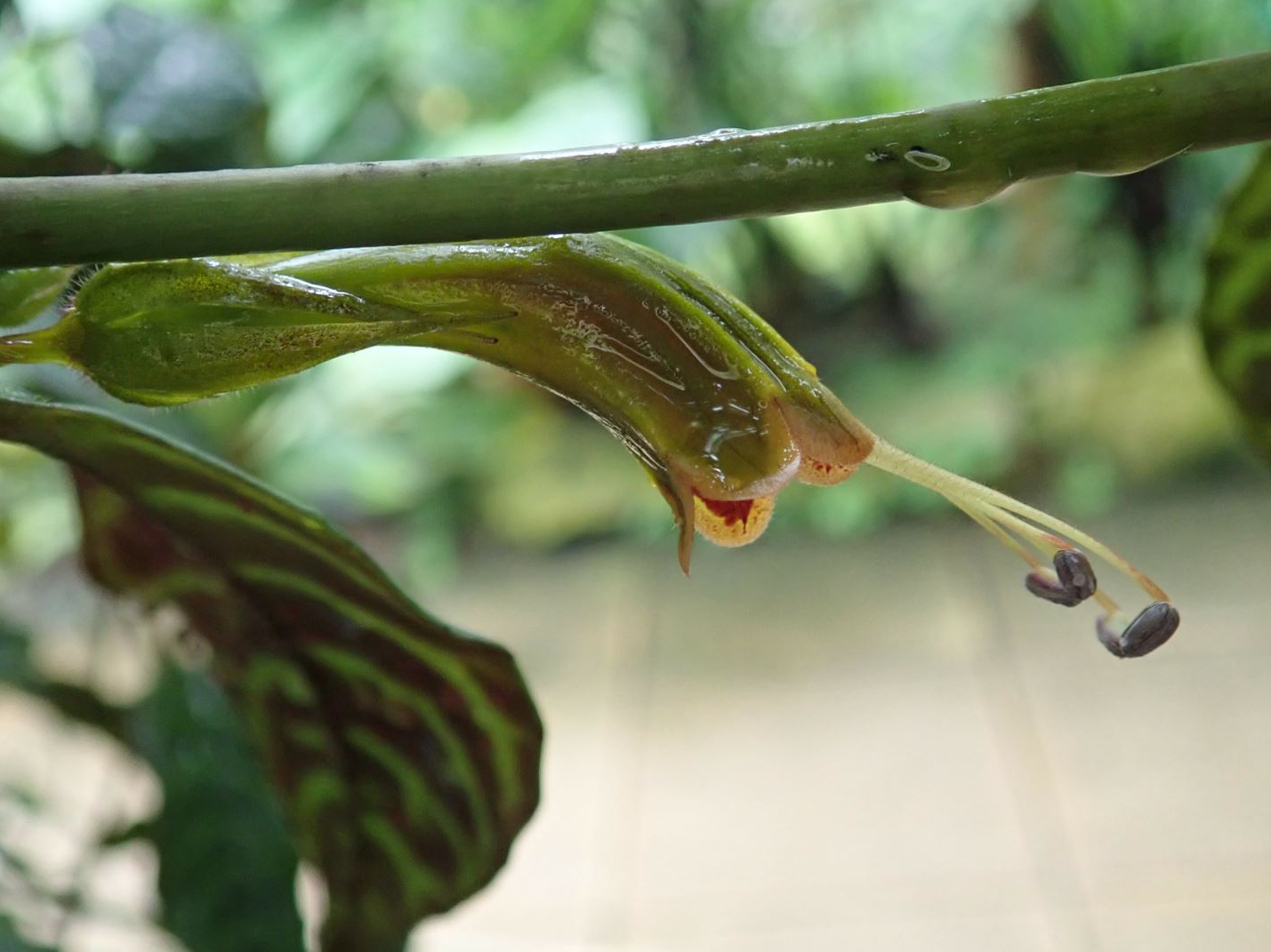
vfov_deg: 34.3
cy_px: 437
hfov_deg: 44.8
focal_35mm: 42
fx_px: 1542
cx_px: 621
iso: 400
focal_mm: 5.5
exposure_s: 1/125
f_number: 2.3
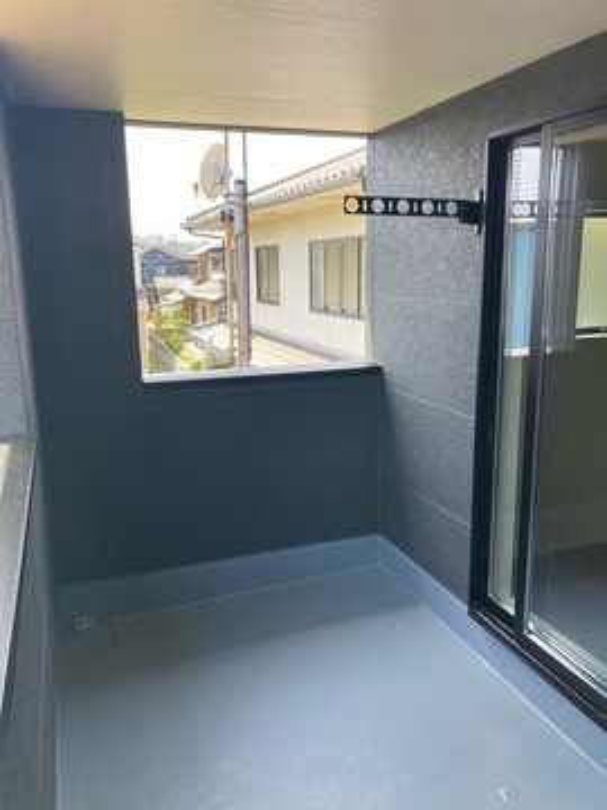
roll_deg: +2.3
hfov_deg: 49.7
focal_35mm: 28
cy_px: 405
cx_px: 304
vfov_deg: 63.4
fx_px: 655
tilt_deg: -9.5
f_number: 1.8
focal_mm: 3.99
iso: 20
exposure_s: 1/183
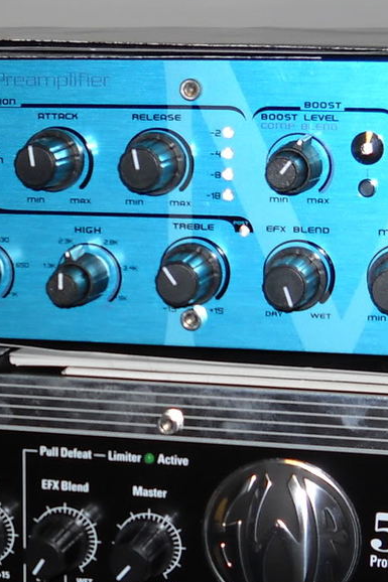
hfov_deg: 11.5
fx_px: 1909
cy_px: 460
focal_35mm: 118
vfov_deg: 17.2
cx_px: -6
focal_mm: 6.72
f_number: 3.1
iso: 64
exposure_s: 1/30
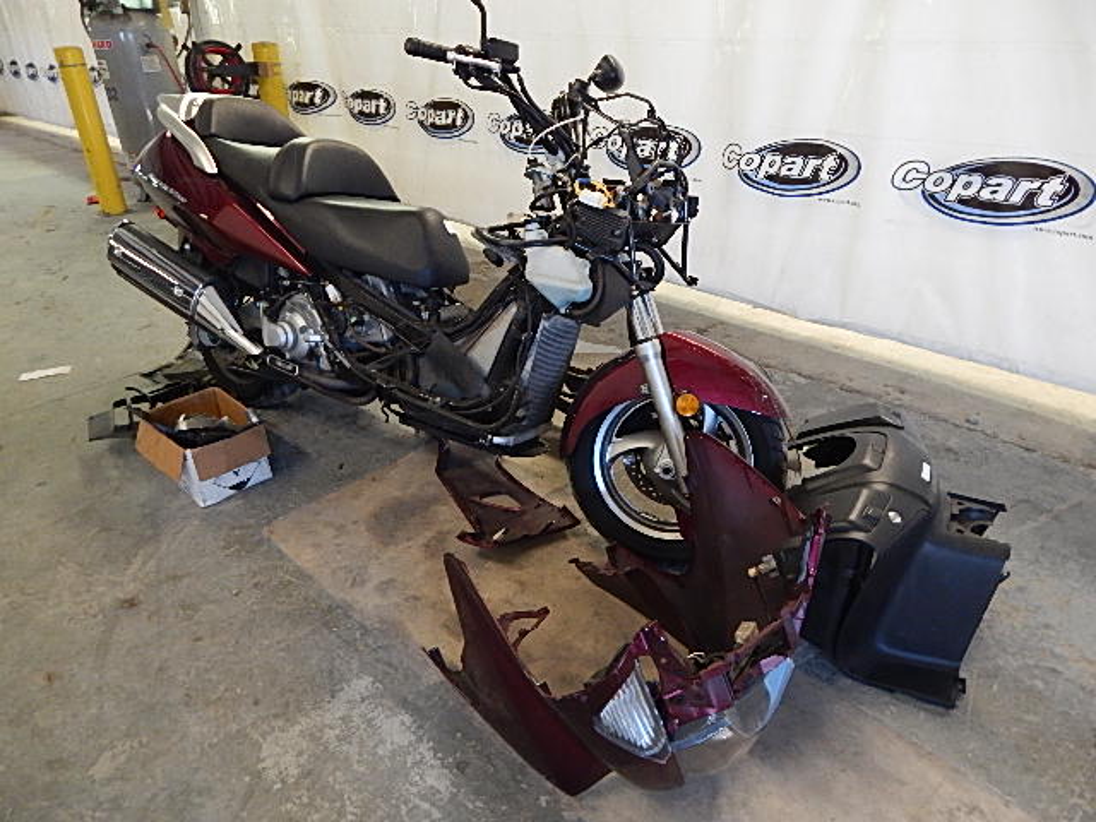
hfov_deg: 76.4
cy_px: 411
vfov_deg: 61.1
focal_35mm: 22
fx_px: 697
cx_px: 548
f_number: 3
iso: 400
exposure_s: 1/25
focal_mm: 4
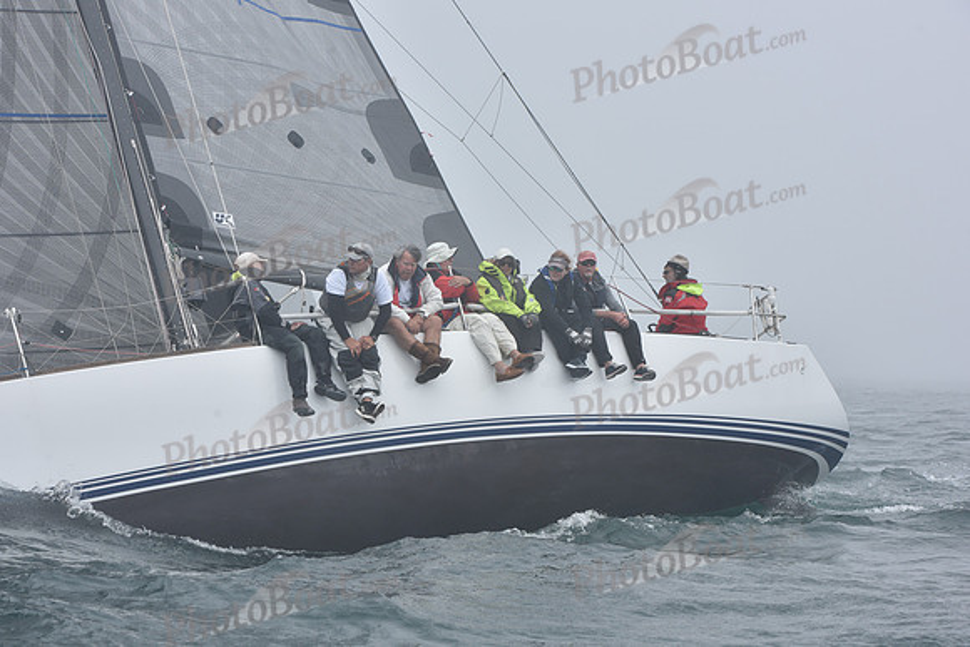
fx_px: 2479
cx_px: 485
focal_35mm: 92
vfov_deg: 14.9
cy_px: 324
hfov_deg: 22.1
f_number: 10
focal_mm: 92
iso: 250
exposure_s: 1/800
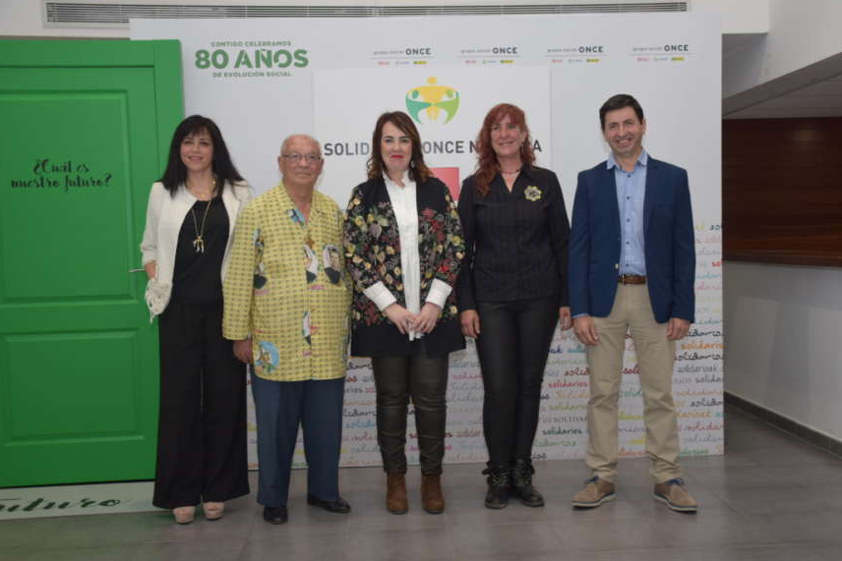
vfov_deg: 32.6
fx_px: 959
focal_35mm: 41
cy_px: 292
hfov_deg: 47.4
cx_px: 439
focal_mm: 26
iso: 800
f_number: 3.8
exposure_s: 1/160
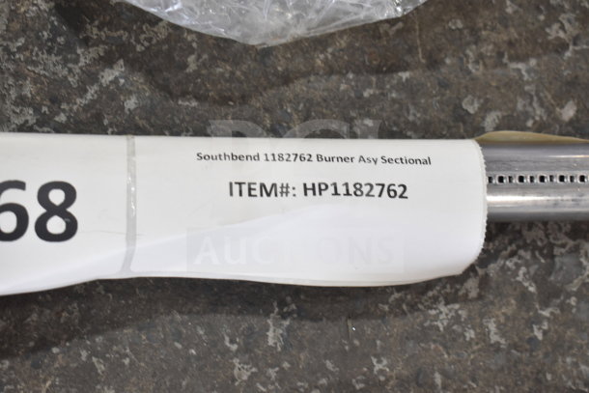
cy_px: 196
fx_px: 1105
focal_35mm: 68
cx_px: 294
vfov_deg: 20.2
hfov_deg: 29.9
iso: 640
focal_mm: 45
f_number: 5
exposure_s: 1/80
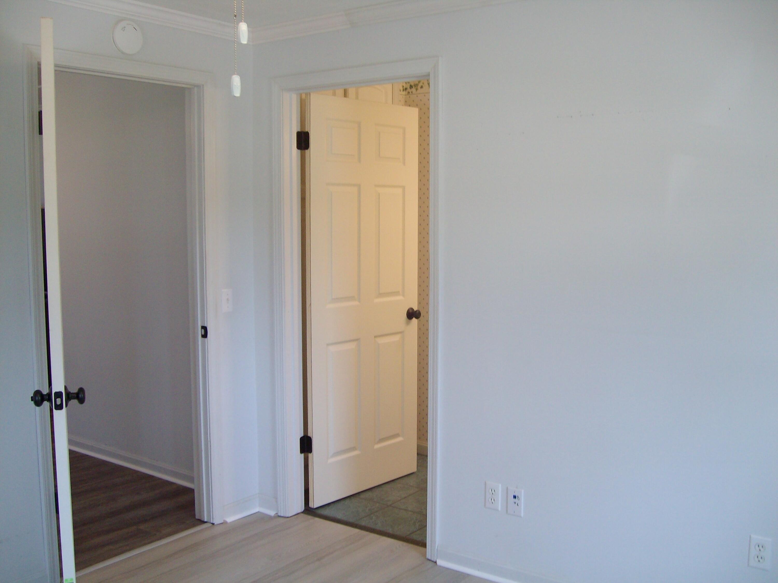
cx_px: 389
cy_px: 292
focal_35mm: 35
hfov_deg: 52.6
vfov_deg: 40.7
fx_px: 787
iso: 120
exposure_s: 1/40
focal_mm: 5.8
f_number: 2.8
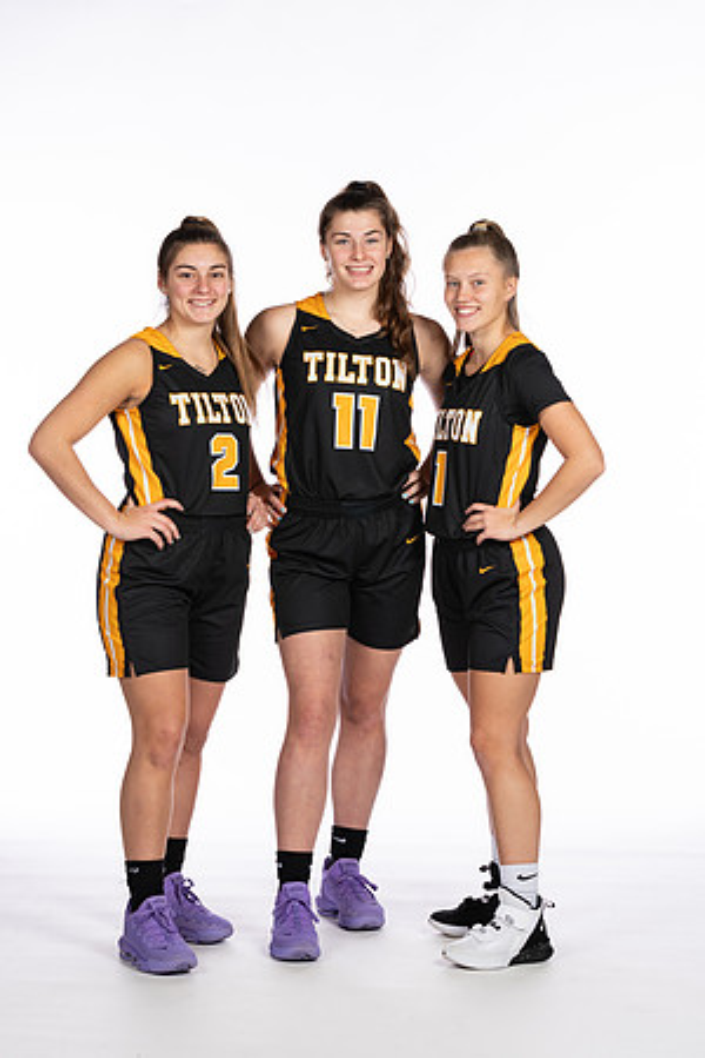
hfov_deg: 13.0
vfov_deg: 19.5
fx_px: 3084
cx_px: 352
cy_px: 529
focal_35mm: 105
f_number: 5.6
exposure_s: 1/100
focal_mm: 70
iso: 100
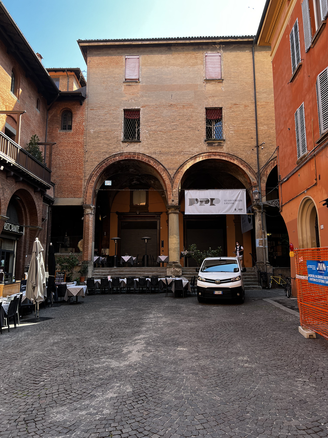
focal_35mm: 26
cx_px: 164
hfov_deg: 53.1
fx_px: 328
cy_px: 219
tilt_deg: +9.3
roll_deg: -0.2
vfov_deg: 67.3
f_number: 1.5
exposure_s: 1/331
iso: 50
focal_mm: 5.7
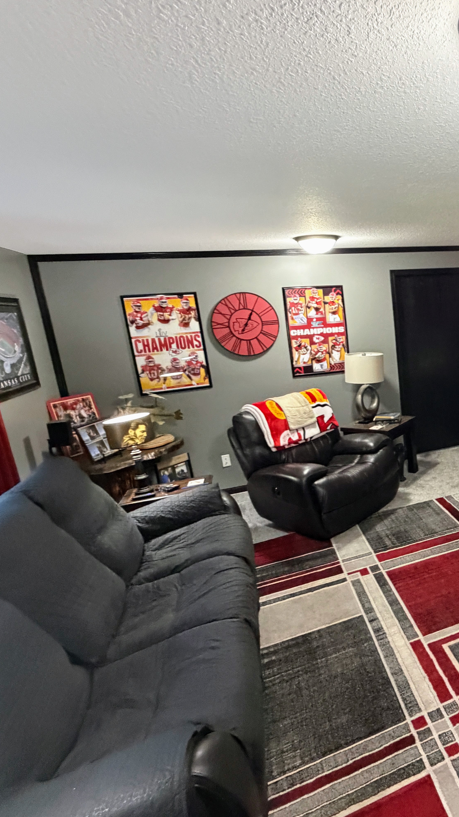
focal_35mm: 22
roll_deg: +2.8
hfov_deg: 44.8
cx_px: 445
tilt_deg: -11.4
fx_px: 476
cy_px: 397
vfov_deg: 81.2
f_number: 2.2
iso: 800
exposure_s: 1/60
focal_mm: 2.22
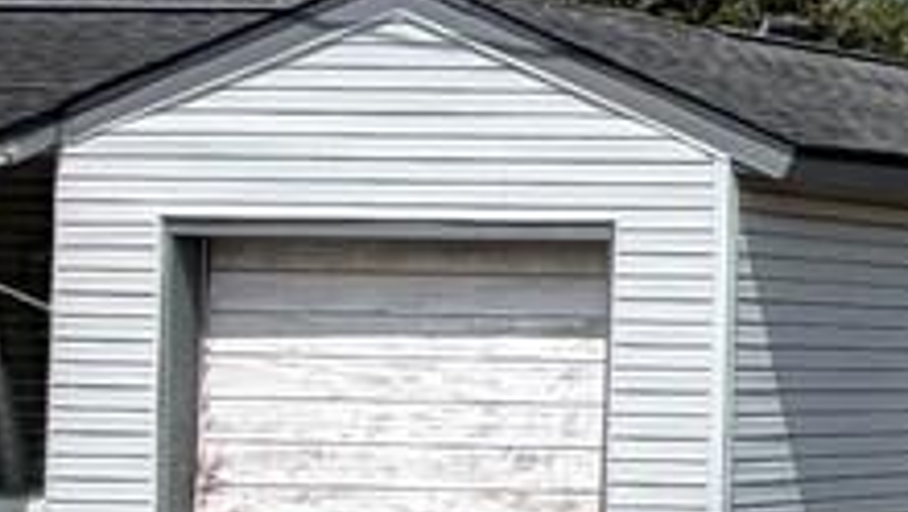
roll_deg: +0.9
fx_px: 2674
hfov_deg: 12.2
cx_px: 2522
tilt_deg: +3.0
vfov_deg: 10.9
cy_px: 339
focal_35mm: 111
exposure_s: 1/955
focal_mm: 2.22
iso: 20
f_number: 2.2
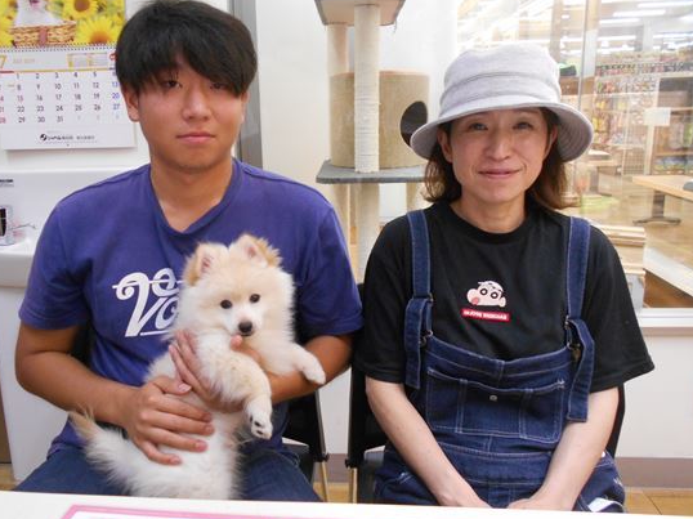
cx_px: 328
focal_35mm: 29
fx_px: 580
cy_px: 249
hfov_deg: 61.6
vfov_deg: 48.2
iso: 360
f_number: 3.2
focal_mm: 4.6
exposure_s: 1/30
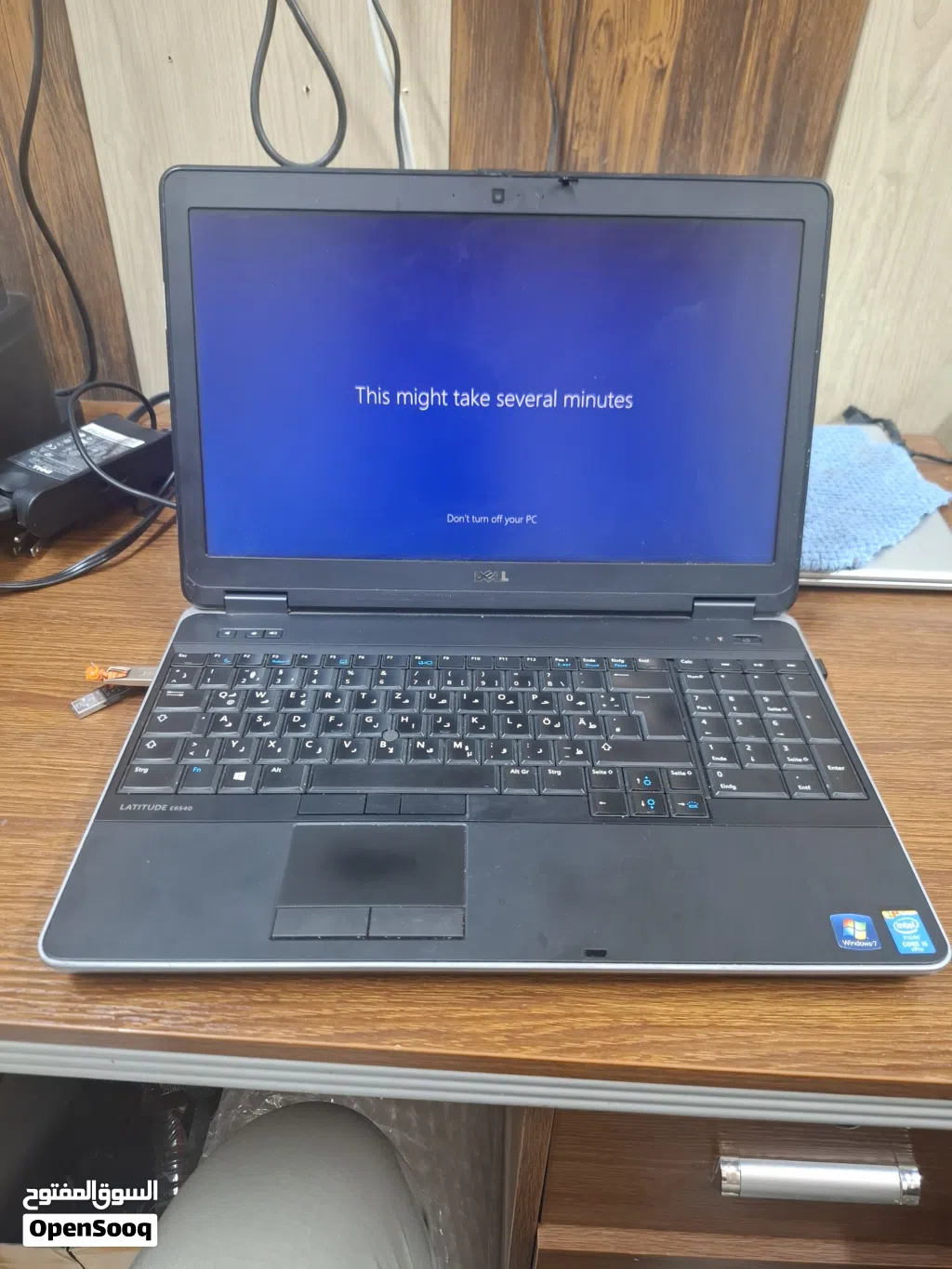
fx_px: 843
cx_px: 476
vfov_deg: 73.9
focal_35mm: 23
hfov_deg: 58.9
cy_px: 634
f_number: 1.8
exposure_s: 1/50
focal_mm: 5.54
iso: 250
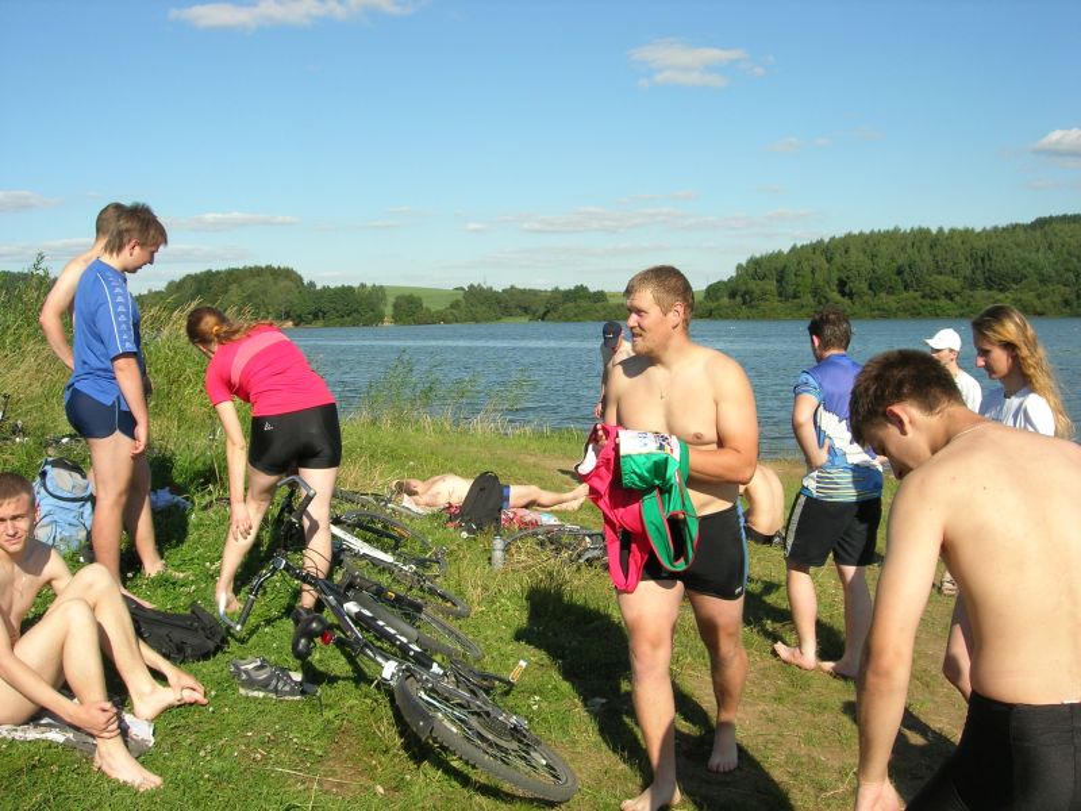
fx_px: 1187
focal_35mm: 38
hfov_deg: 49.0
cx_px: 540
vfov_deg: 37.7
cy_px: 406
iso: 64
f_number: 4.8
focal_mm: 7.8
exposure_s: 1/557
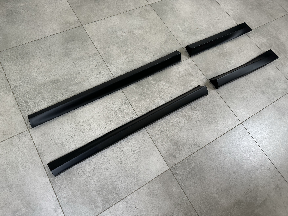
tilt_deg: -64.9
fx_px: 200
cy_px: 108
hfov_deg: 71.6
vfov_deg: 56.8
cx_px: 144
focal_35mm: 24
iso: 160
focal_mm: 6.86
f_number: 1.78
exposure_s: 1/121
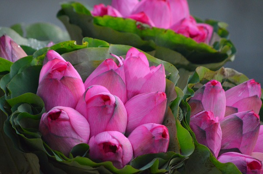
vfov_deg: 3.4
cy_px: 87
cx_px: 132
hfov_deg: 5.1
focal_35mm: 405
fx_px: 2952
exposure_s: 1/640
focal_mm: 270
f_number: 5.6
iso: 3200
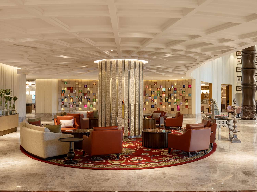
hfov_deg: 50.1
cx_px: 128
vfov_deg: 38.7
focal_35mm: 37
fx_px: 275
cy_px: 96
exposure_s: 1/2.5
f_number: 8
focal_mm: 47.4
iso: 400
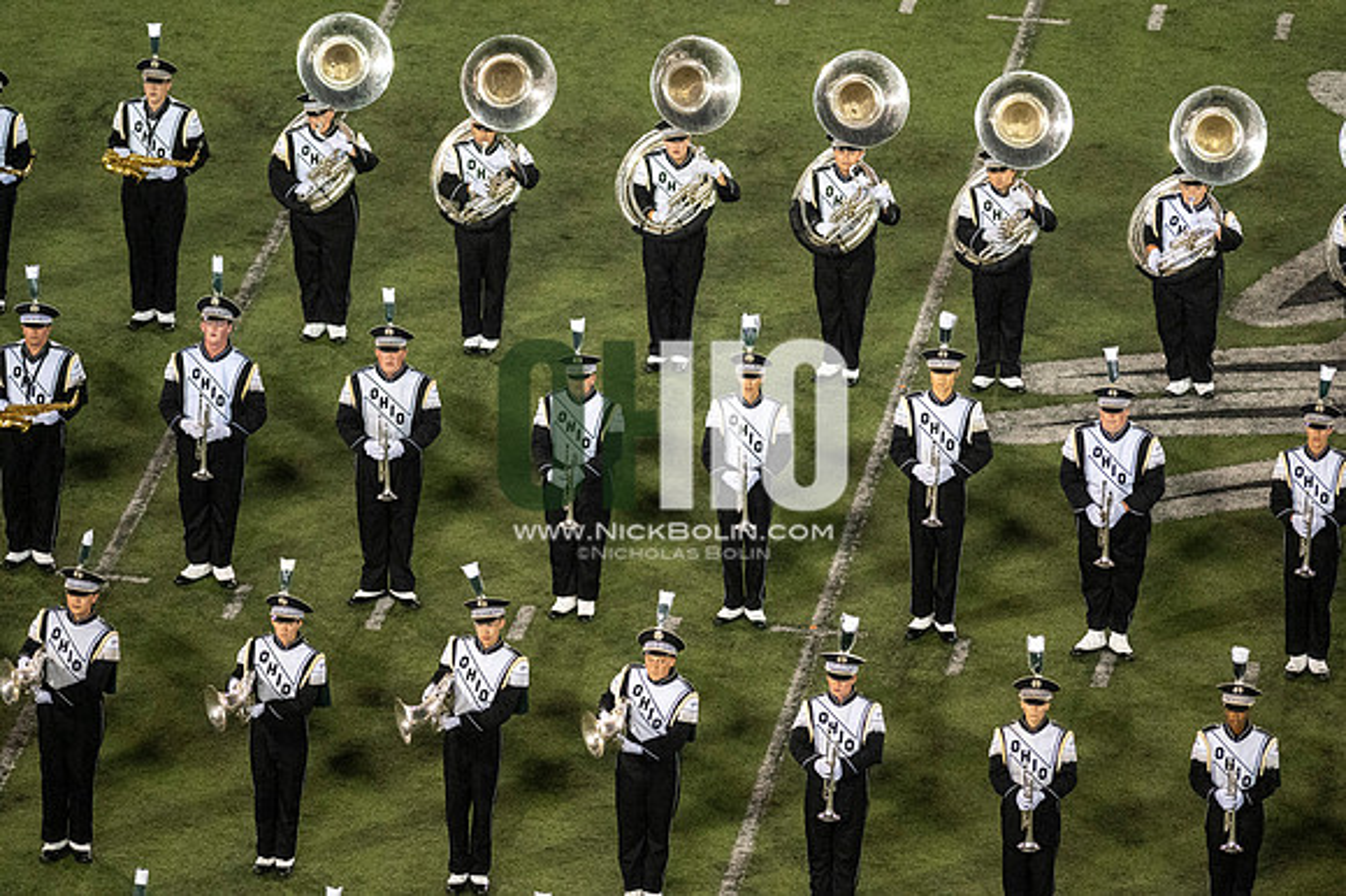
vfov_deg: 4.6
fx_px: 11210
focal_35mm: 300
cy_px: 448
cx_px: 673
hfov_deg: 6.9
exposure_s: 1/2500
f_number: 2.8
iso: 6400
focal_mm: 300
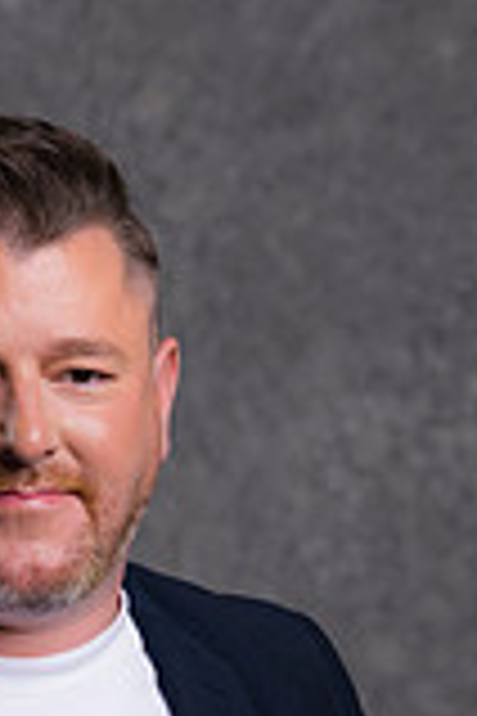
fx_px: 4790
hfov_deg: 5.7
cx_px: 68
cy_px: 910
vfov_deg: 8.4
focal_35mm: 241
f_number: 5
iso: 100
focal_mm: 85
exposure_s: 1/200
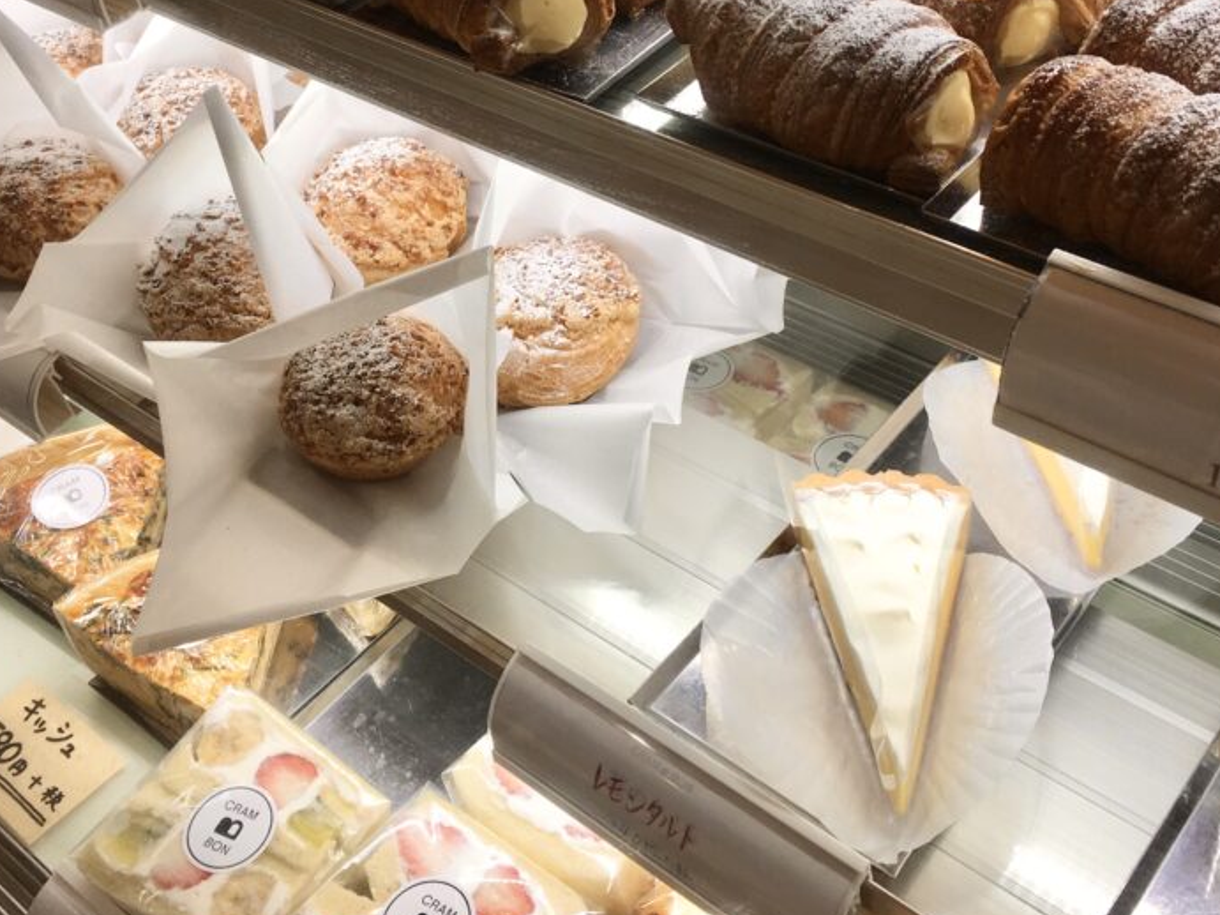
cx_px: 625
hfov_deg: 43.9
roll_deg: +6.1
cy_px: 261
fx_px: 1515
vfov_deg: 33.1
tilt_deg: -38.3
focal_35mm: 43
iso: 25
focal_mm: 4.15
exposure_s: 1/150
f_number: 2.2
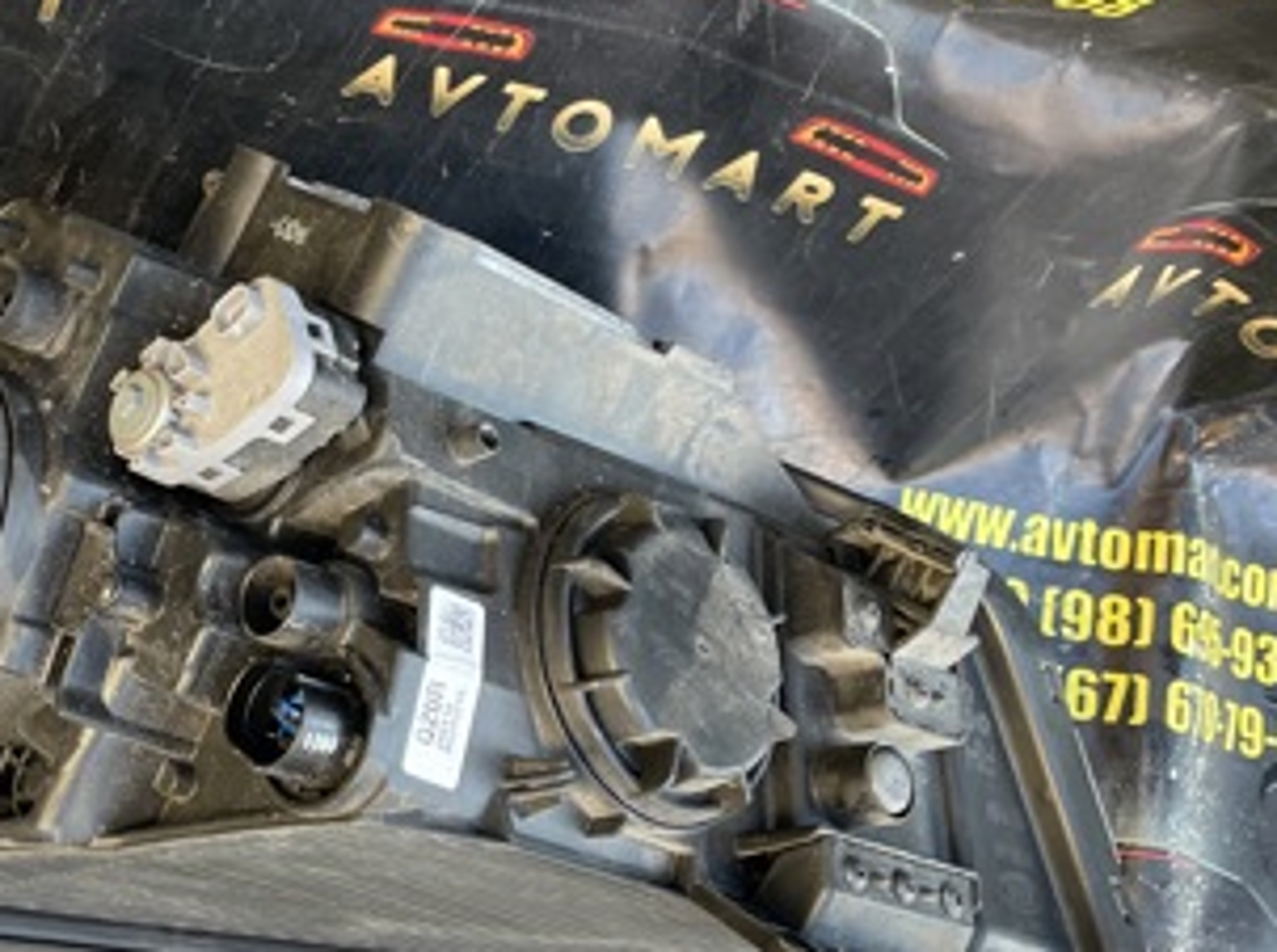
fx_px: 2025
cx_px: 67
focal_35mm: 55
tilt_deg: -62.1
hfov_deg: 32.8
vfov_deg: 26.5
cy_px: 487
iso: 125
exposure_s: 1/102
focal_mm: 4.2
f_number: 1.6
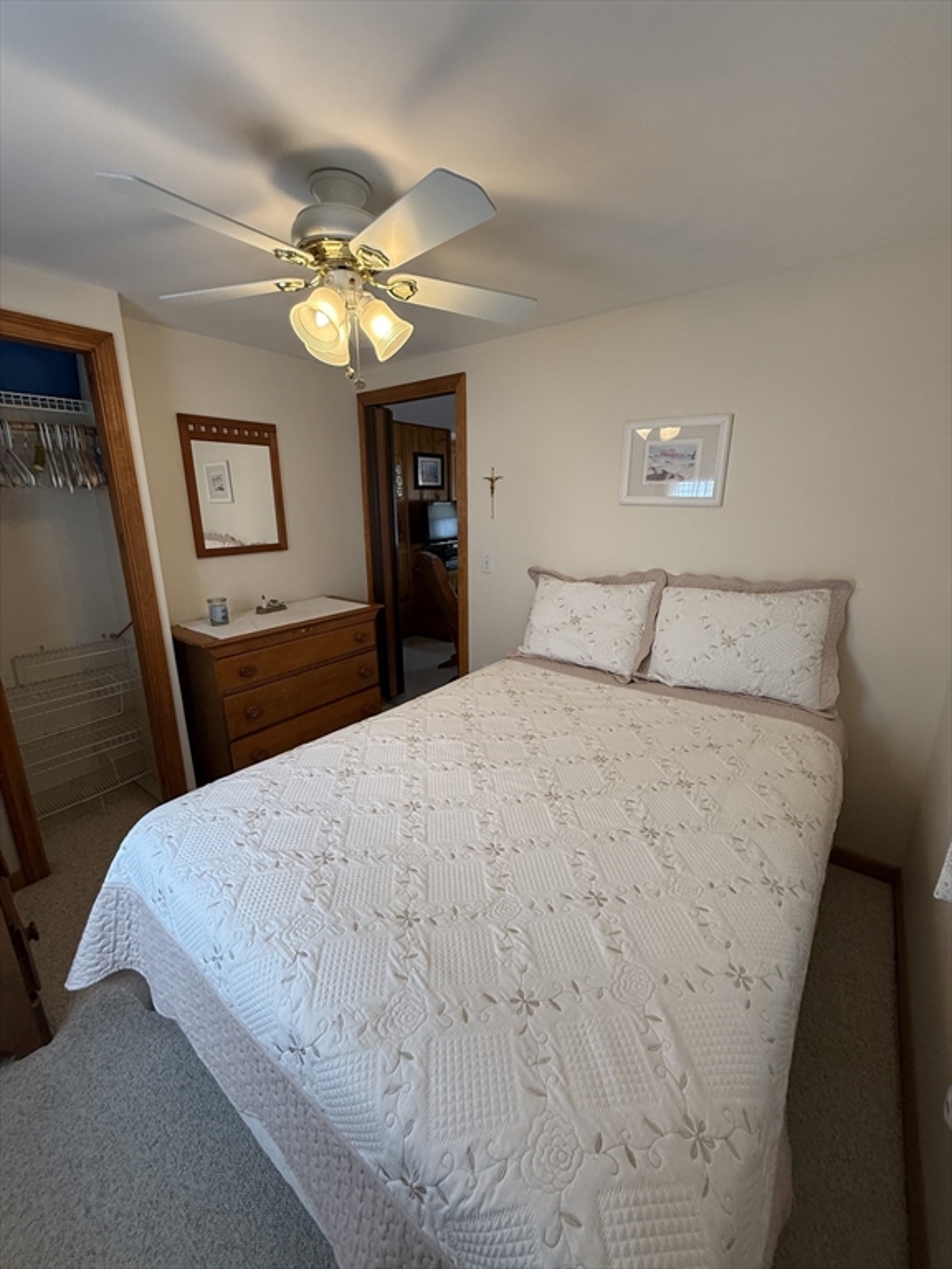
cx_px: 476
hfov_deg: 85.7
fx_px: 513
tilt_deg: -14.3
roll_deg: +0.2
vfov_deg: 102.1
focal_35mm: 14
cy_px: 634
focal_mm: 2.22
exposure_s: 1/120
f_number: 2.2
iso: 250
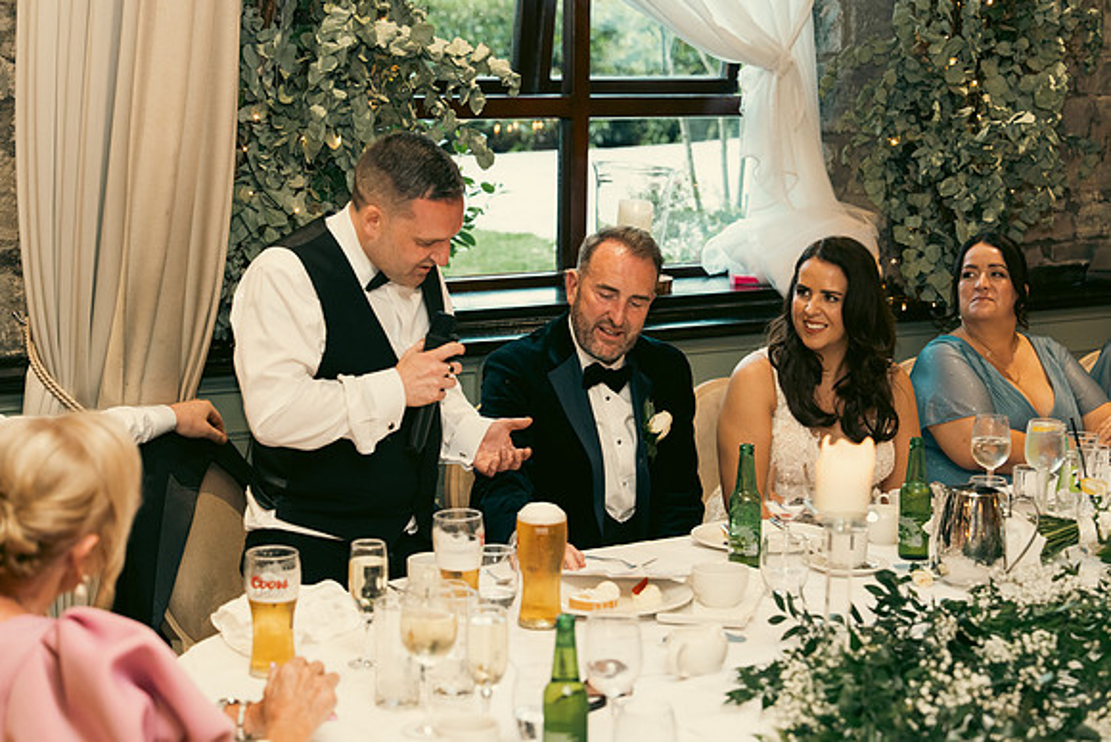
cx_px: 556
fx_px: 2161
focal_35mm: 70
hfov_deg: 28.8
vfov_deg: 19.5
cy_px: 371
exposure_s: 1/160
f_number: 3.5
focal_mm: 70
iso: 2500
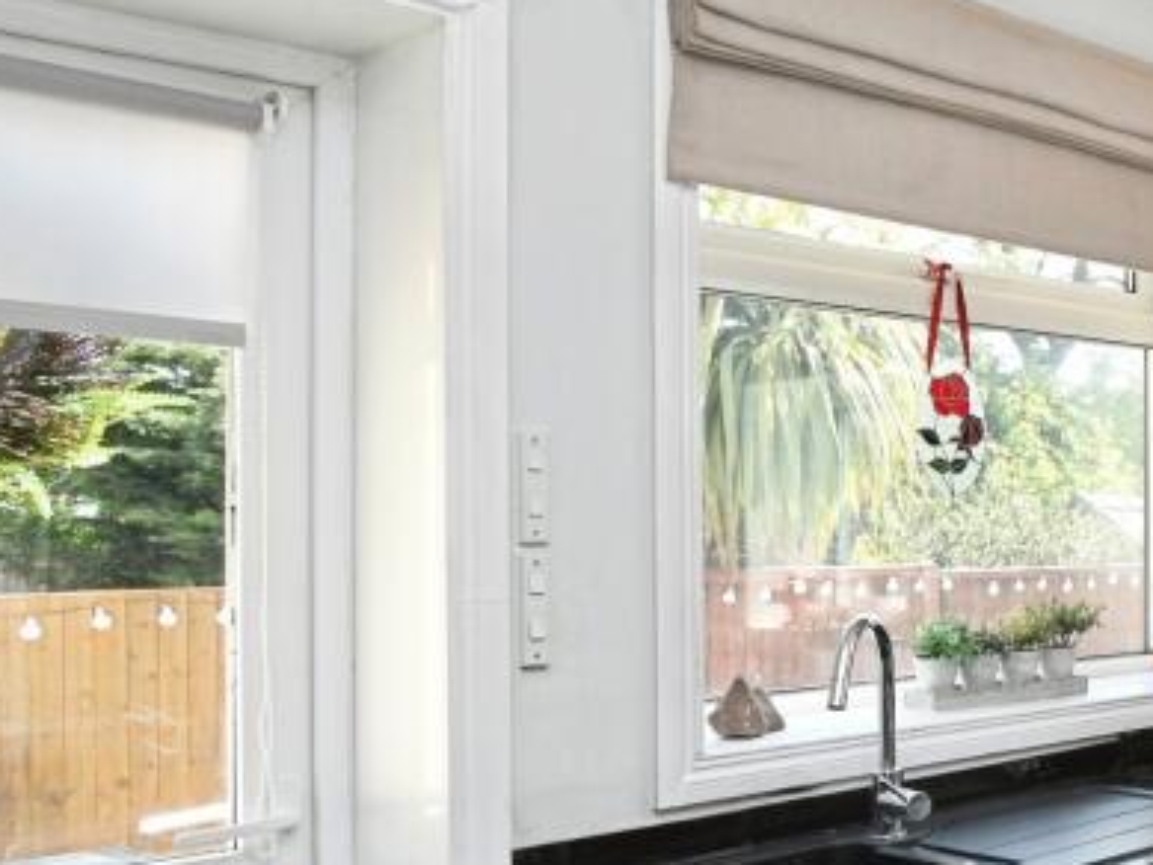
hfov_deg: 34.5
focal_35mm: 38
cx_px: 1500
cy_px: 671
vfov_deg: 36.7
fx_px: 1266
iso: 800
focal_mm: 10
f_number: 7.1
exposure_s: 1/200
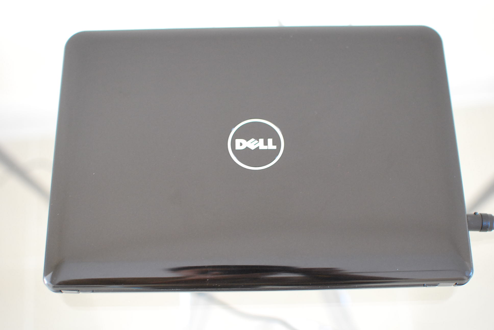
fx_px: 721
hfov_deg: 37.8
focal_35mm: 52
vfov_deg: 25.8
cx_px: 247
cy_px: 165
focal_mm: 35
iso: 900
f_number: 2.8
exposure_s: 1/30
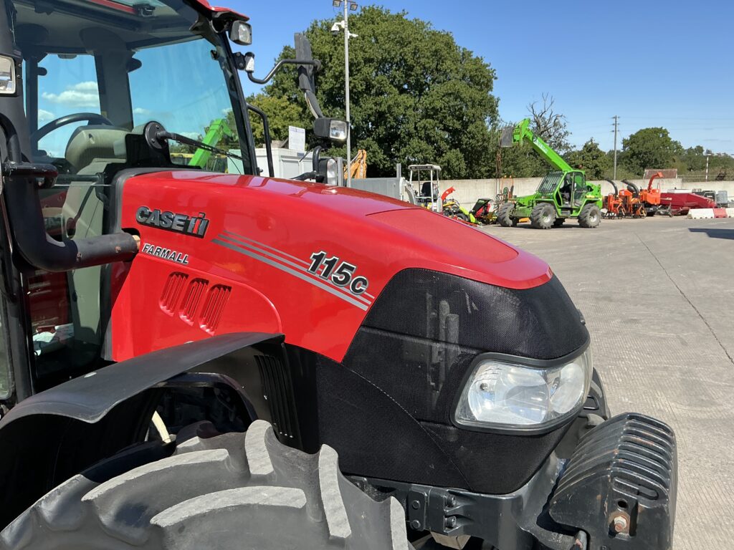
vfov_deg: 49.7
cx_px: 367
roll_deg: -1.5
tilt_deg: -7.5
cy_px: 275
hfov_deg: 63.4
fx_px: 594
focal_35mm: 28
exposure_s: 1/1168
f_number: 1.8
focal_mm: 3
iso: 25
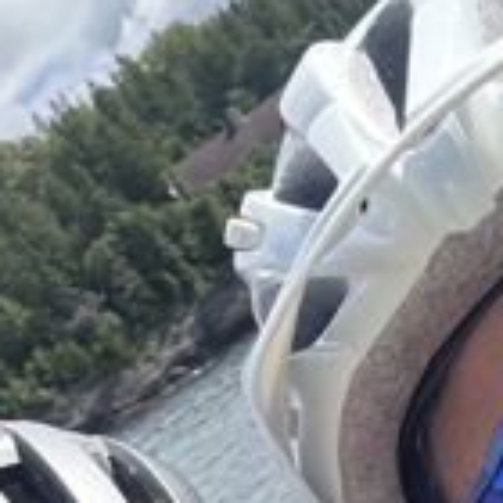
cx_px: 481
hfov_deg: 16.3
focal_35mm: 105
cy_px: 649
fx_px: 1726
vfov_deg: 15.8
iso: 40
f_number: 1.9
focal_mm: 2.69
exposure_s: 1/818
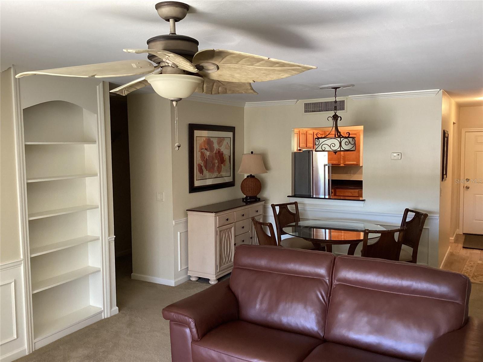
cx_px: 242
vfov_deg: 45.4
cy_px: 181
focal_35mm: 31
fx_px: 433
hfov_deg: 58.4
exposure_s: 1/60
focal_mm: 3.3
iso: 320
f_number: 2.4
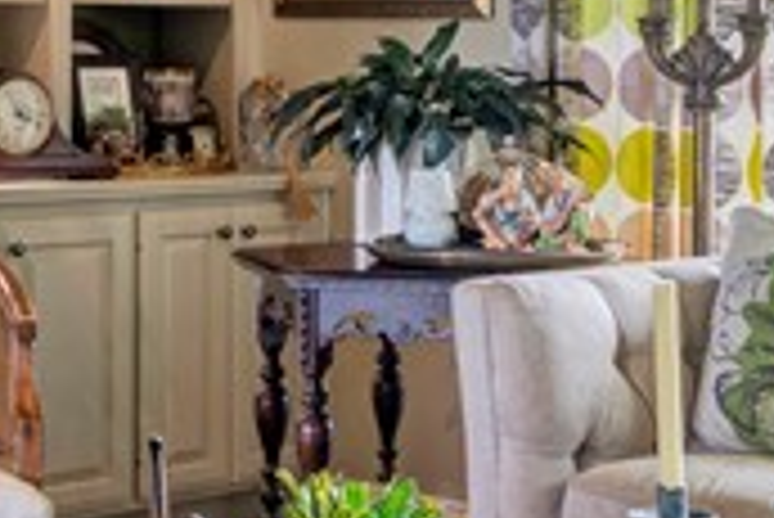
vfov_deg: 13.5
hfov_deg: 20.0
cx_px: 189
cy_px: 122
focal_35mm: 101
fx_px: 2173
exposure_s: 1/2.5
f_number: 7.1
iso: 80
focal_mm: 16
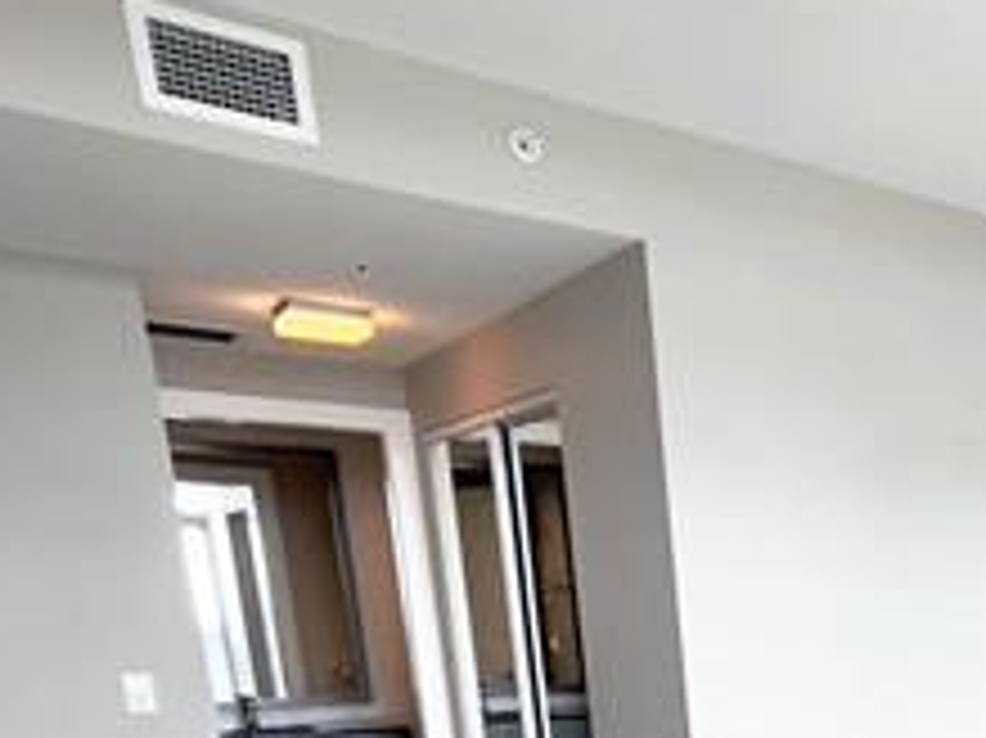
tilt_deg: -13.6
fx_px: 1082
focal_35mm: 38
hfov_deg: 38.8
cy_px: 878
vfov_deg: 31.7
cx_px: 1126
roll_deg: +0.1
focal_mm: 1.54
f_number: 2.4
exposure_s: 1/120
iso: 100
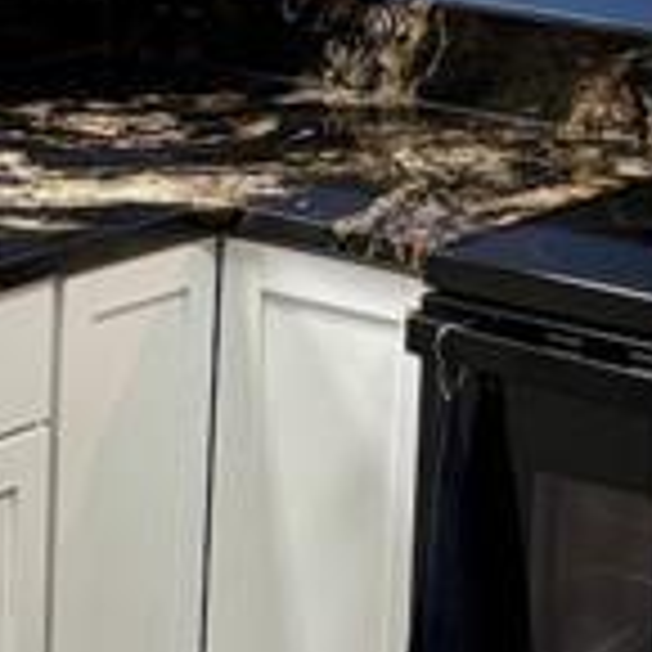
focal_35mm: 162
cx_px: -76
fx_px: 3452
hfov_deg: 10.6
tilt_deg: -8.3
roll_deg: -1.0
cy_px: -103
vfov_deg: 10.6
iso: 100
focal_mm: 5.96
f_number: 1.6
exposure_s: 1/120
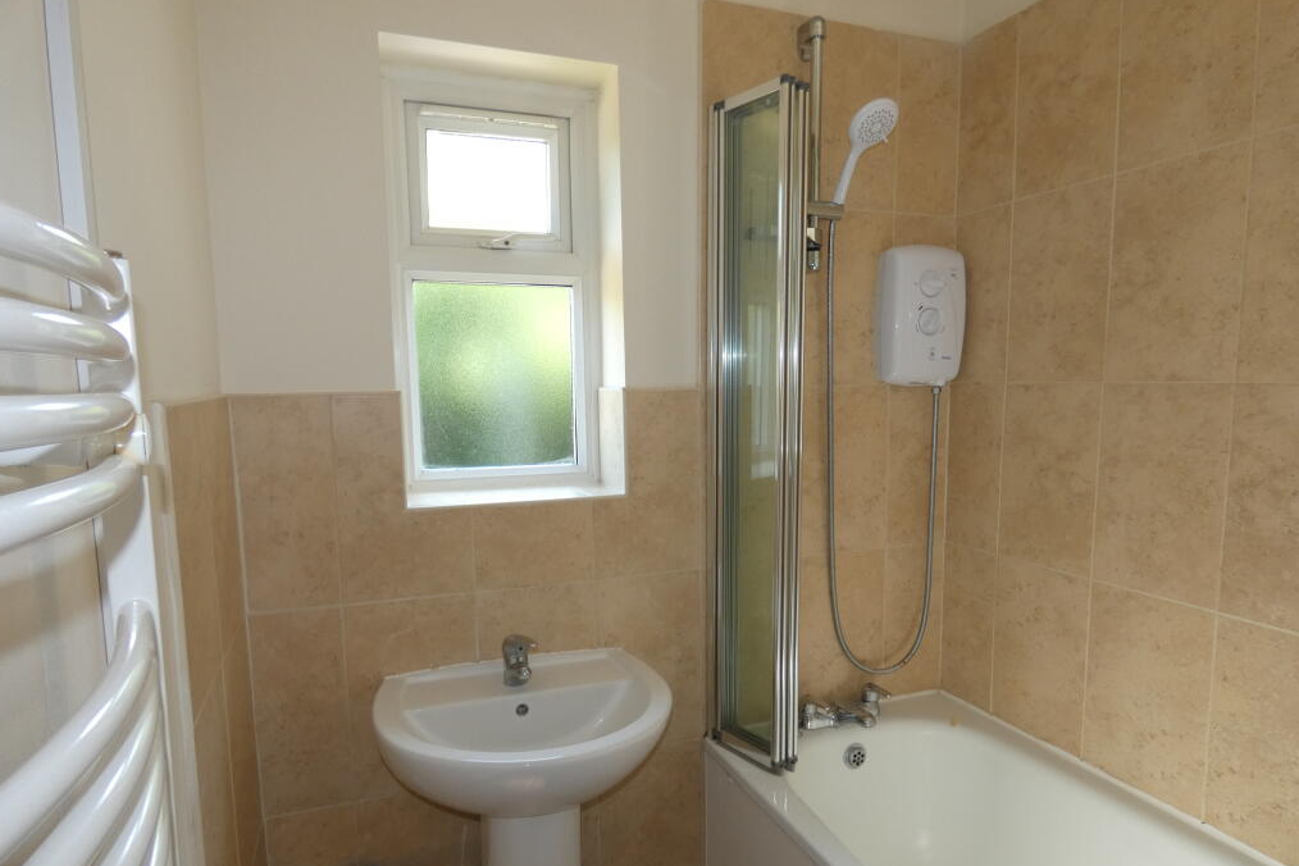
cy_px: 486
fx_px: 758
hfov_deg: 81.2
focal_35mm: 21
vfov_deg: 59.3
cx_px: 646
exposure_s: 1/50
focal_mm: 3.6
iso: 125
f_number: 2.8
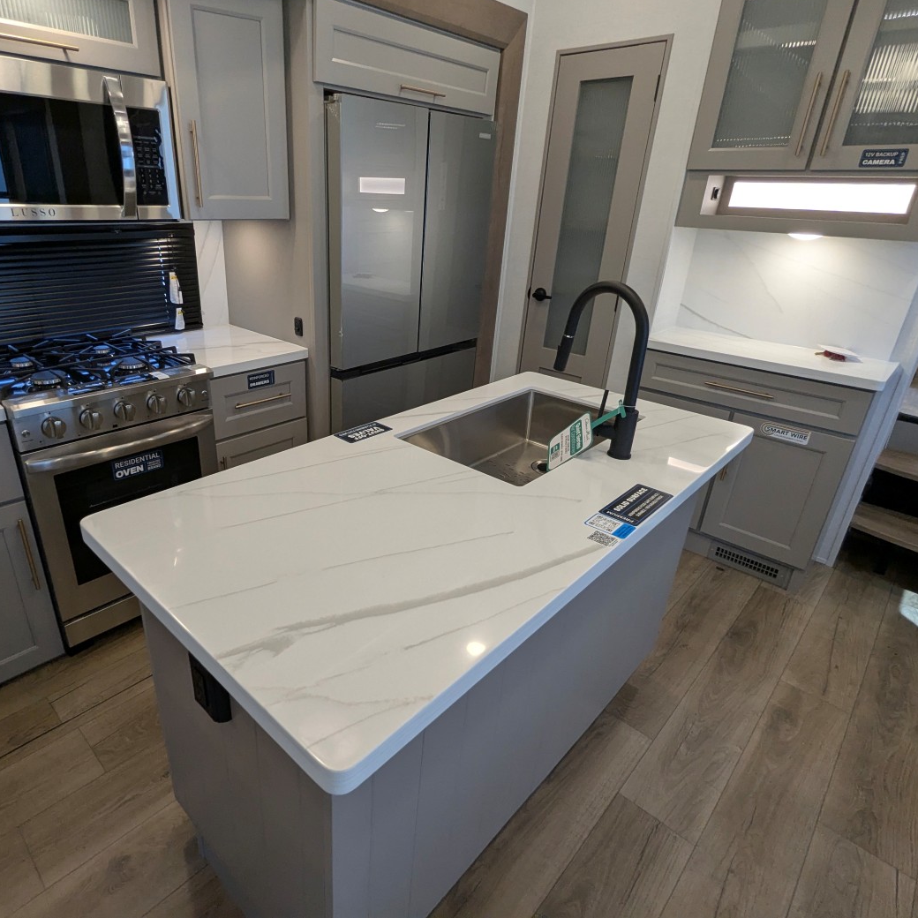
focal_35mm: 19
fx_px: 570
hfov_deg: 77.1
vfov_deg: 77.7
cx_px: 384
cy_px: 455
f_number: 2.2
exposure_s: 1/174
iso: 190
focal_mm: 2.35
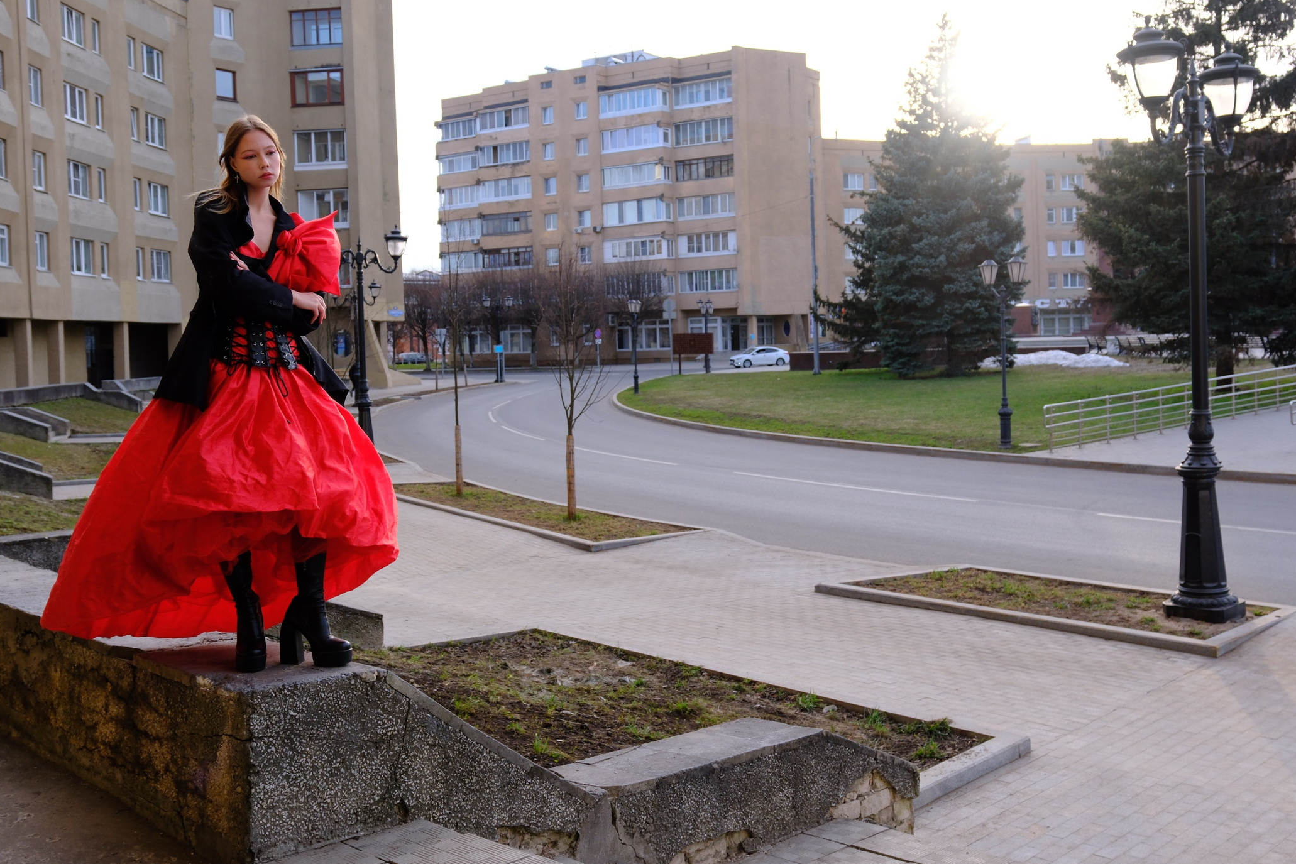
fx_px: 1296
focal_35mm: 36
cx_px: 639
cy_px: 379
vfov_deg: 36.8
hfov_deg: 53.1
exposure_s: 1/300
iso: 250
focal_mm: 19.6
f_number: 4
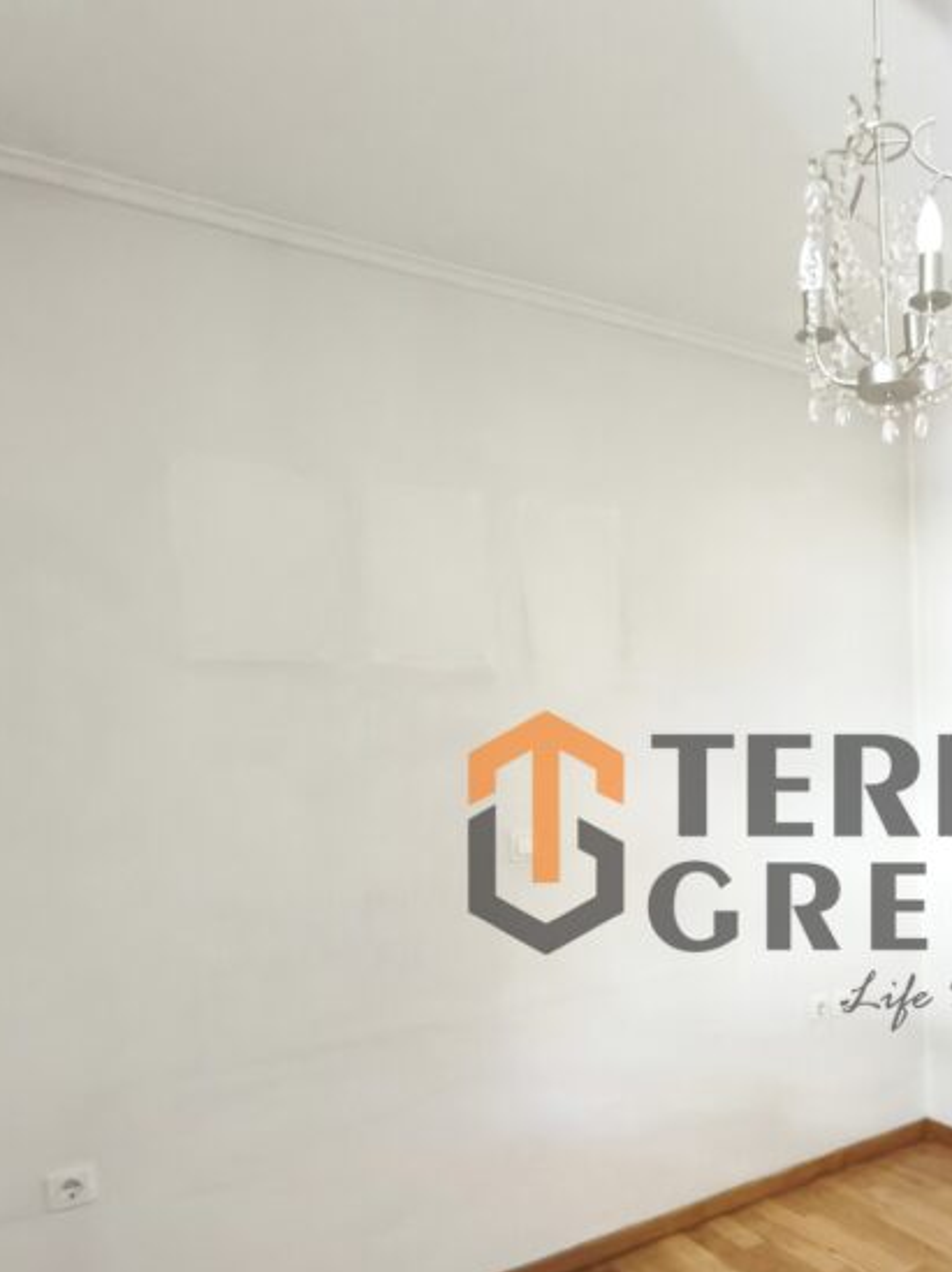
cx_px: 806
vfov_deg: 61.6
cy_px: 871
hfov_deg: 46.2
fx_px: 1028
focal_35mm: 28
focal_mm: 1.91
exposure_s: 1/25
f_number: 2.2
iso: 1250
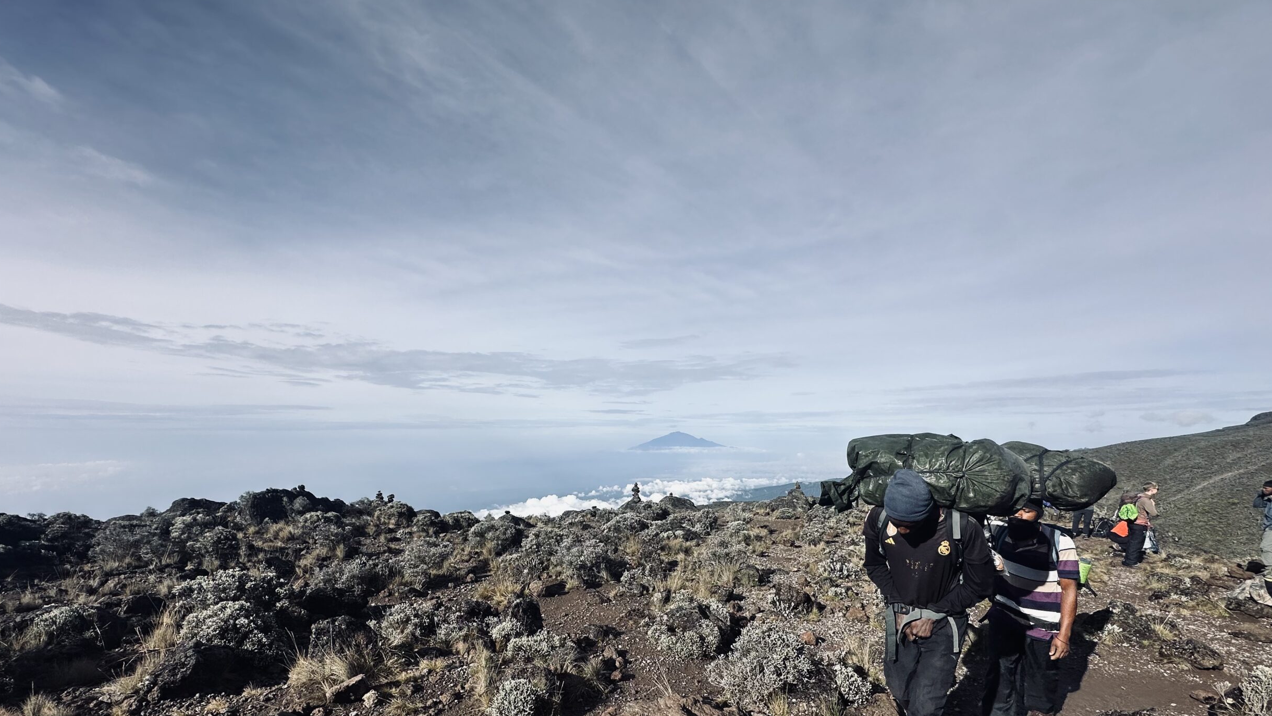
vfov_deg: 65.3
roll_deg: -0.5
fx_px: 540
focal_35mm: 16
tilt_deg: -5.8
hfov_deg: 99.3
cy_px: 480
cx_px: 618
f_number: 2.2
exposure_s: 1/3125
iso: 50
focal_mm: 2.22
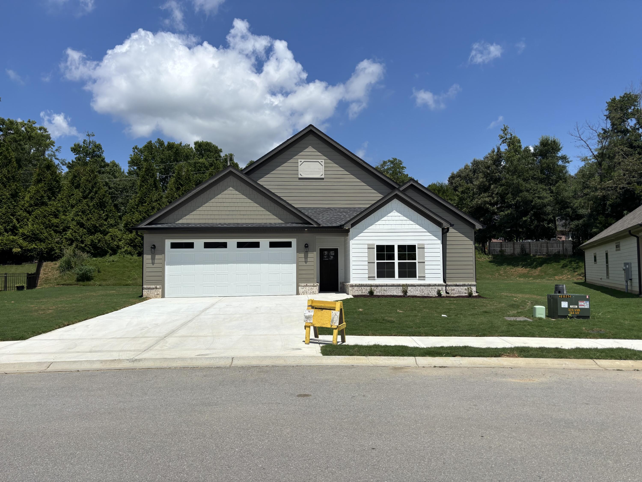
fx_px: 482
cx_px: 321
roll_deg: -0.5
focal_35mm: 26
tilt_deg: +3.0
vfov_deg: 53.1
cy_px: 241
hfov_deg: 67.3
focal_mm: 5.96
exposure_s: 1/7194
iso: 50
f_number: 1.6
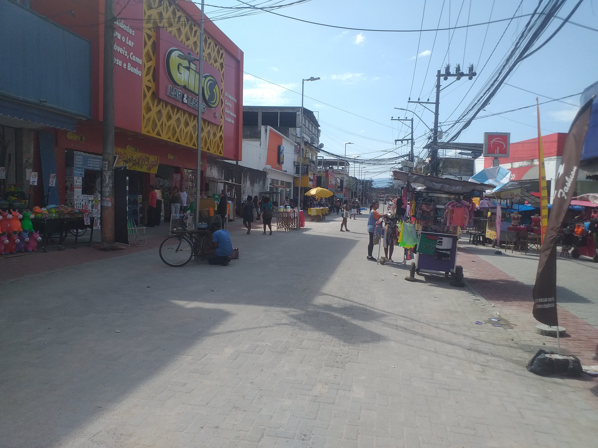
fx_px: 449
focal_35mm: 26
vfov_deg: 53.1
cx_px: 299
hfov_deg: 67.3
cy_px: 224
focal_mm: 3.6
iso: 40
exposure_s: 1/1556
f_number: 1.9
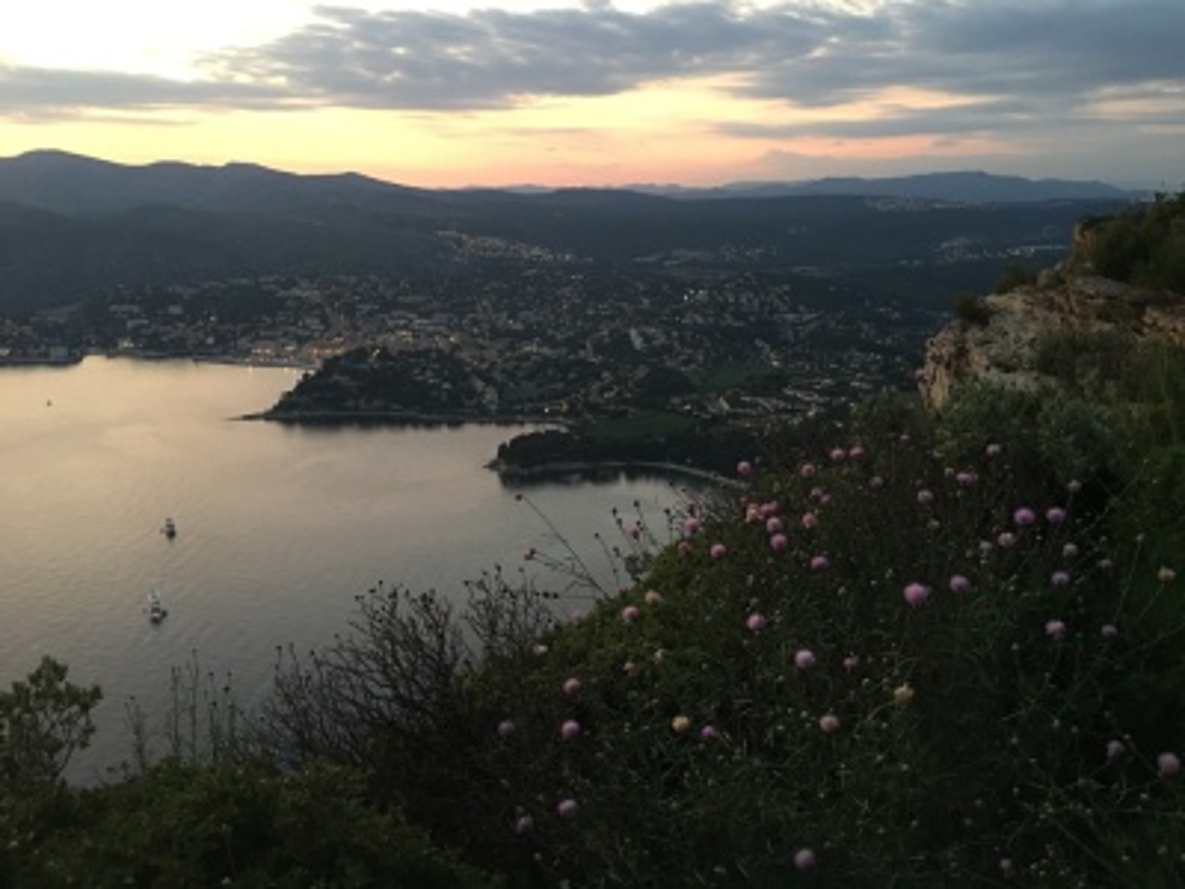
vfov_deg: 48.2
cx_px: 592
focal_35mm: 29
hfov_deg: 61.7
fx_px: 993
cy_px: 444
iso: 100
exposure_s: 1/8
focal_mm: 4.15
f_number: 2.2
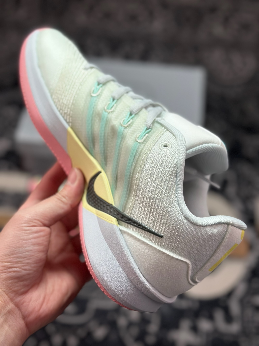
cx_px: 130
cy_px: 173
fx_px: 479
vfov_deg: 39.7
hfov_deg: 30.3
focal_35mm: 48
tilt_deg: -55.6
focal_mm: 6.86
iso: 80
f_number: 1.78
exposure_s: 1/1695
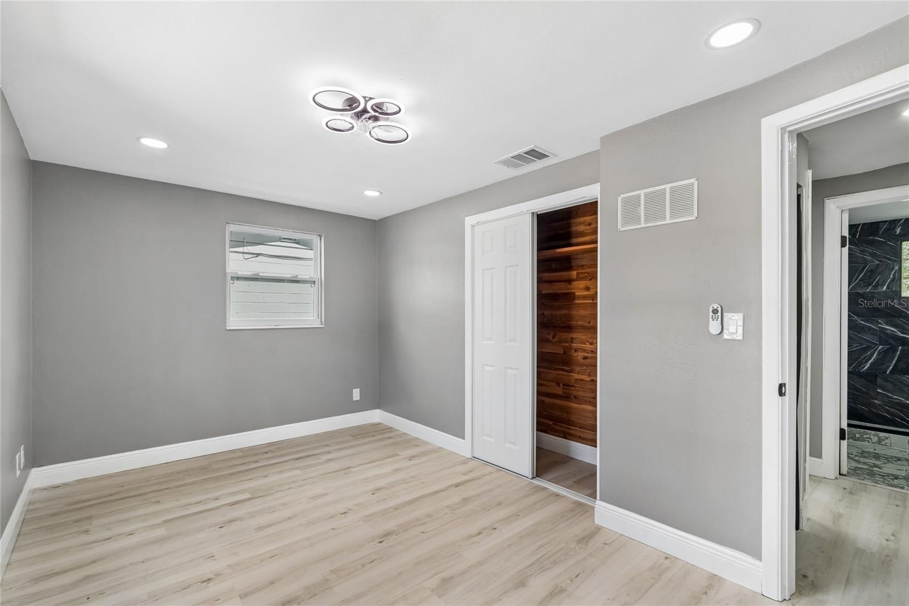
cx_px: 454
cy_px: 303
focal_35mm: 15
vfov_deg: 77.3
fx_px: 379
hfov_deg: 100.4
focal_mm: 10
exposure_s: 1/10
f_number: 7.1
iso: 100
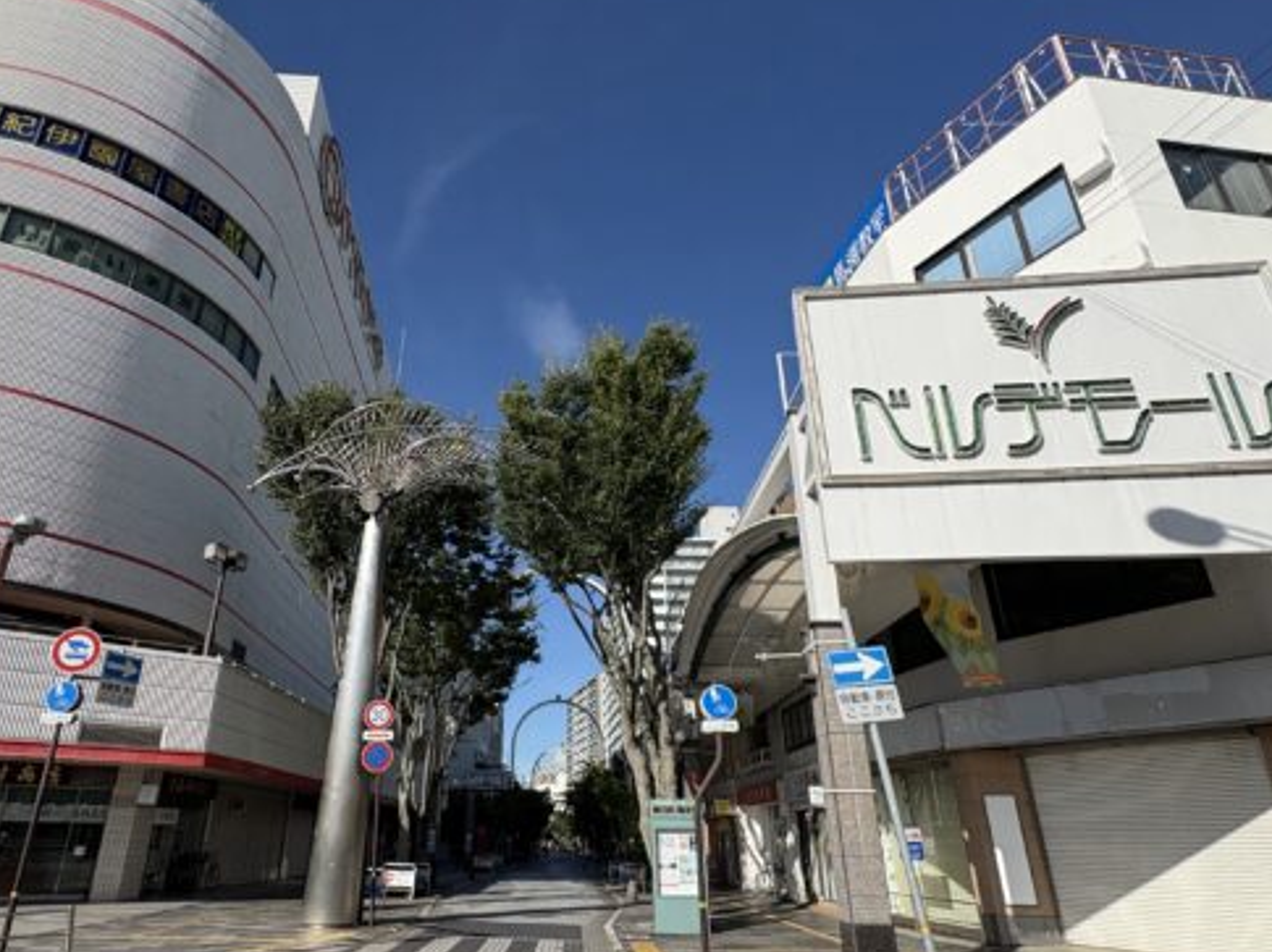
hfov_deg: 78.6
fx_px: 771
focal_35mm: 21
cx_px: 549
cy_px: 507
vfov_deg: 63.3
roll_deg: -0.2
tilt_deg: +23.7
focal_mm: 2.22
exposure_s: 1/1976
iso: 50
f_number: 2.2
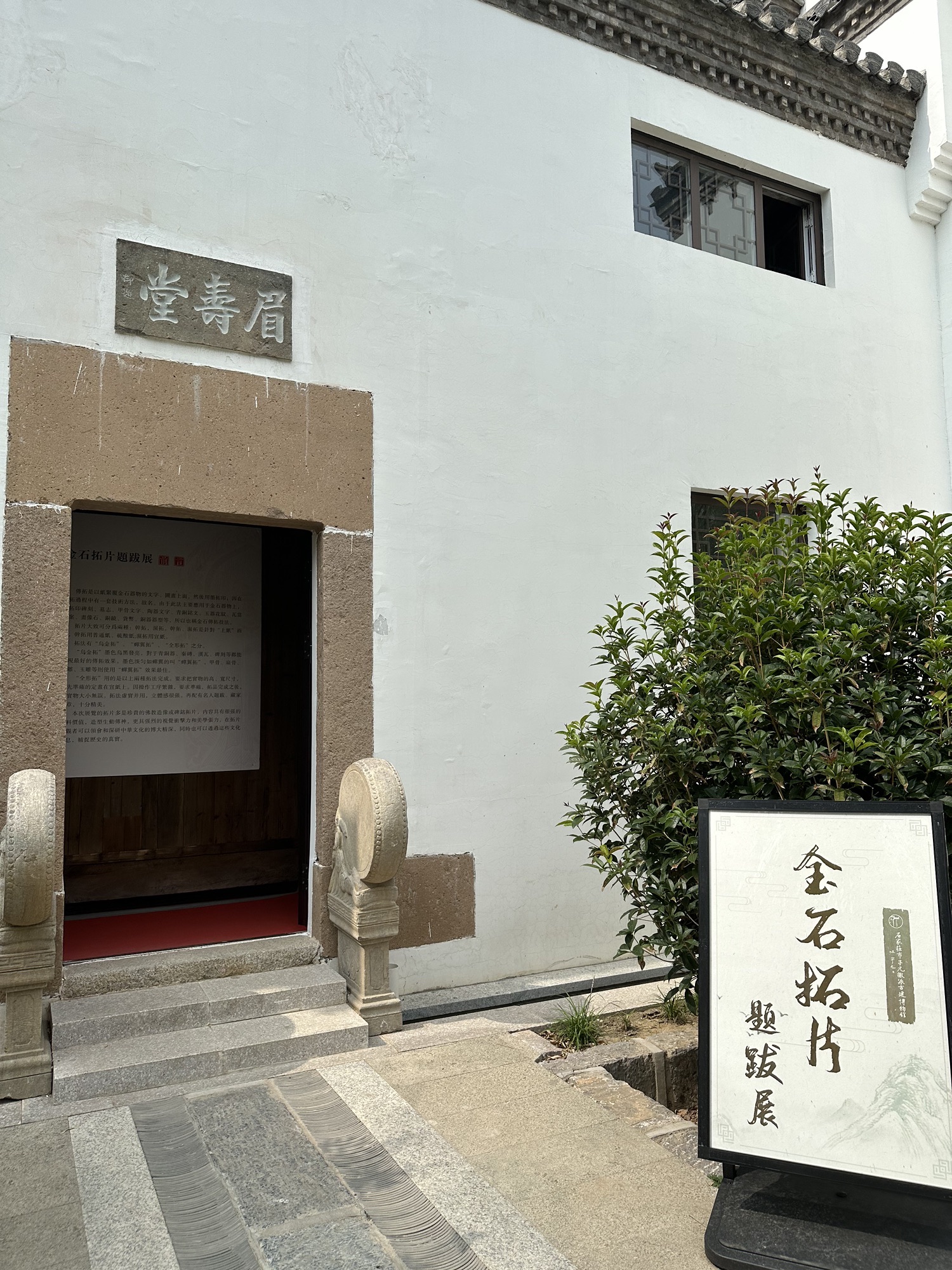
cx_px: 476
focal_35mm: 24
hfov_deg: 56.8
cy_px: 635
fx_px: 880
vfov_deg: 71.6
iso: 80
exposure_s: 1/5263
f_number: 1.78
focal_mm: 6.86
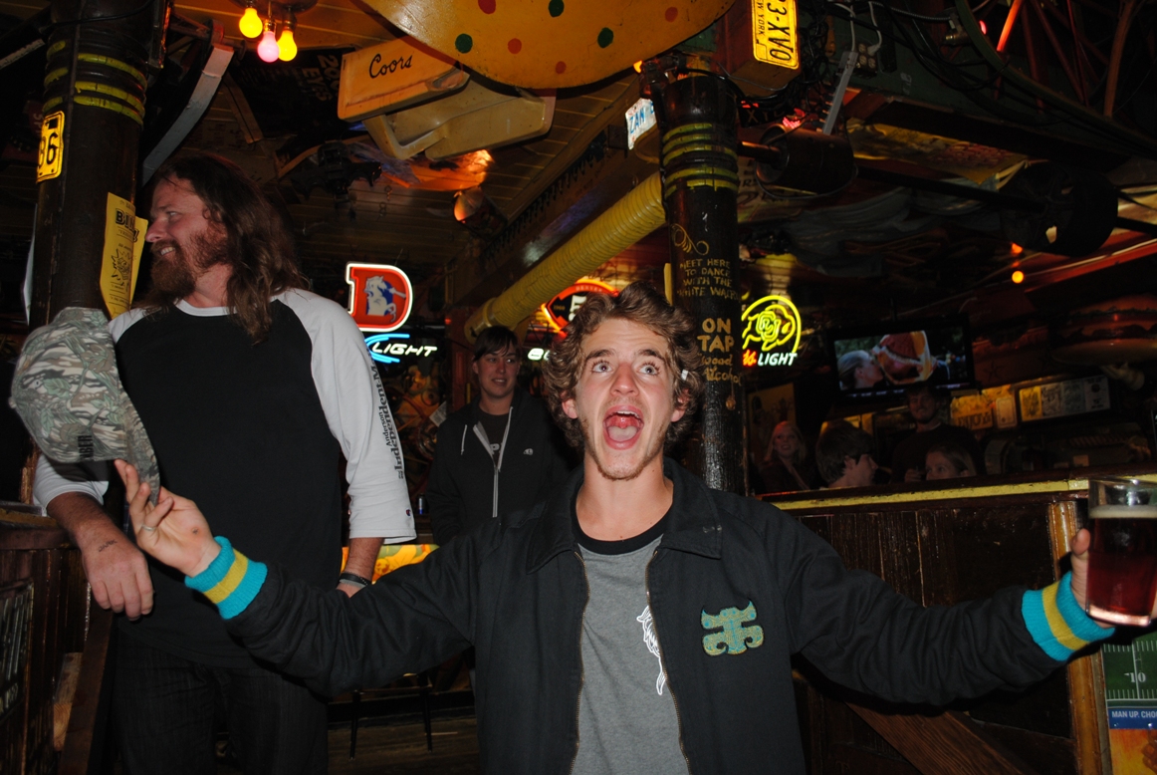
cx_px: 578
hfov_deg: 67.3
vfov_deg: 48.1
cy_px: 388
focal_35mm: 27
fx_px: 869
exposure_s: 1/60
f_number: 3.5
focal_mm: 18
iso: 200
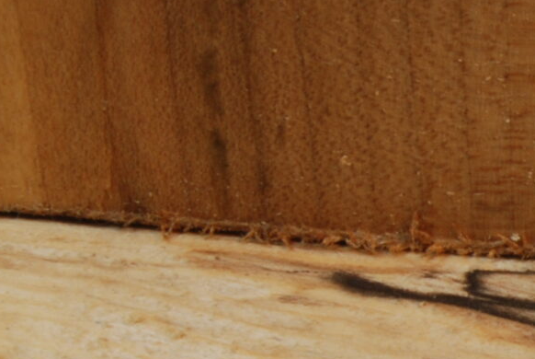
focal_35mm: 211
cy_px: 343
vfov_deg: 6.5
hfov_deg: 9.4
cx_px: 886
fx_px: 3140
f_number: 22
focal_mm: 32
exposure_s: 1/10
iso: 200
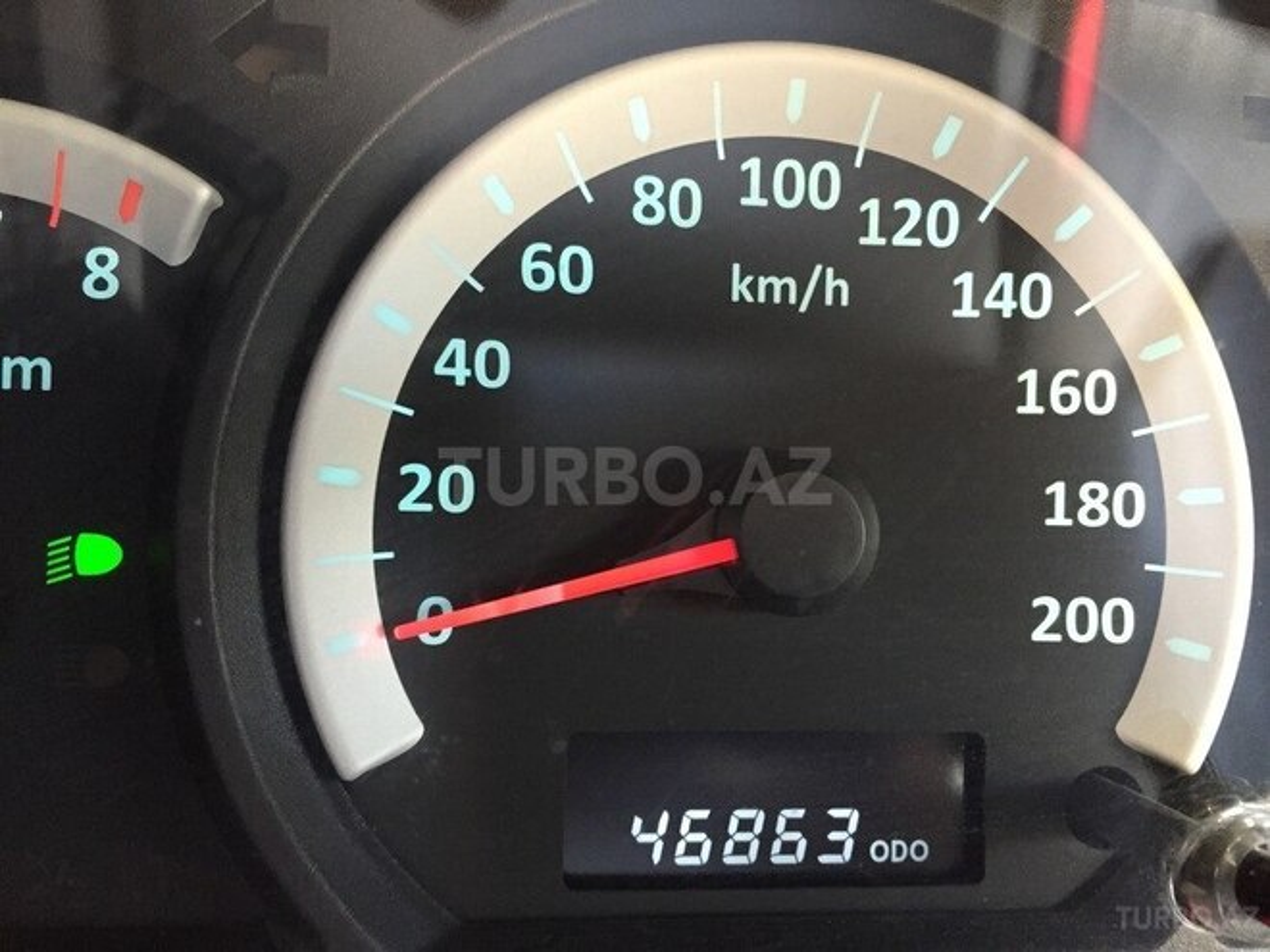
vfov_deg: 48.2
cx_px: 635
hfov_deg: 61.7
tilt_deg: -17.6
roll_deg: -1.8
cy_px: 476
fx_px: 1064
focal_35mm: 29
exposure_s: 1/20
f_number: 2.2
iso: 250
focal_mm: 4.15
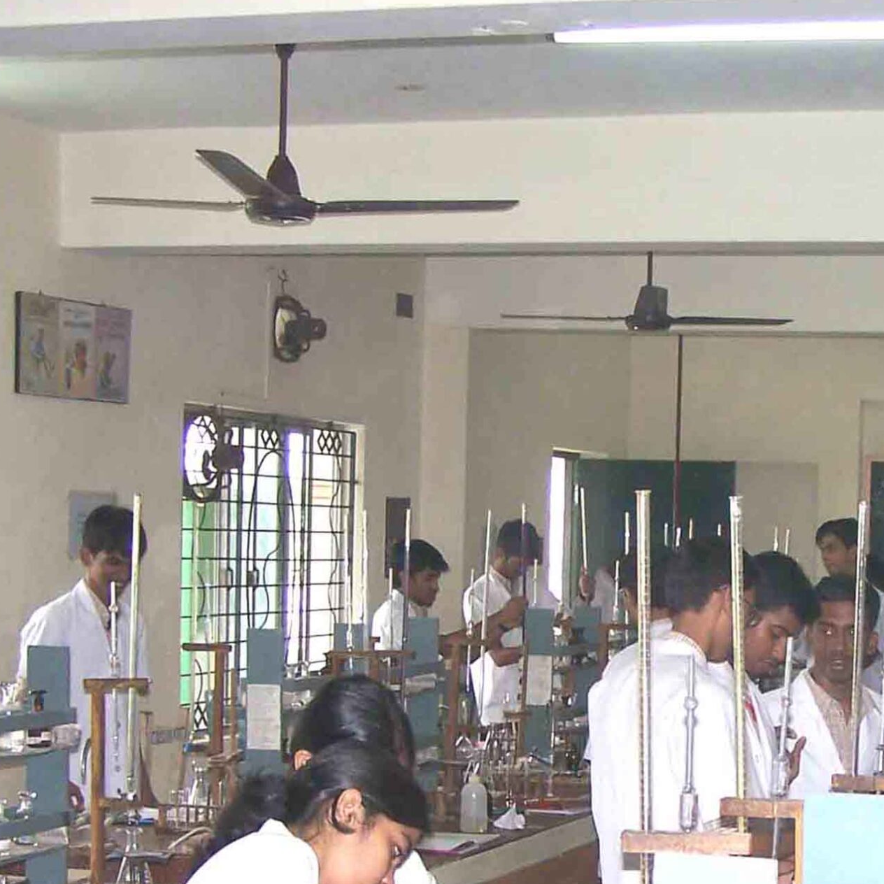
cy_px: 541
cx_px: 606
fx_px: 1965
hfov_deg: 25.2
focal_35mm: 68
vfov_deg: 25.3
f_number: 4
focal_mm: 6.3
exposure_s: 1/800
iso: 80
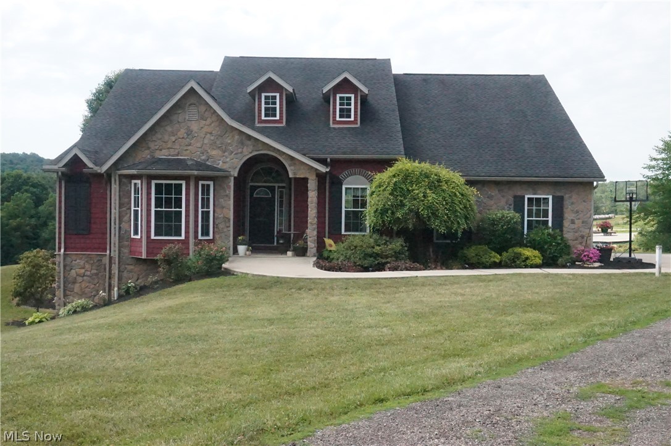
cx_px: 336
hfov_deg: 48.0
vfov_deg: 33.0
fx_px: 754
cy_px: 223
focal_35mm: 40
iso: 10000
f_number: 16
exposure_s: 1/4000
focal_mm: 27
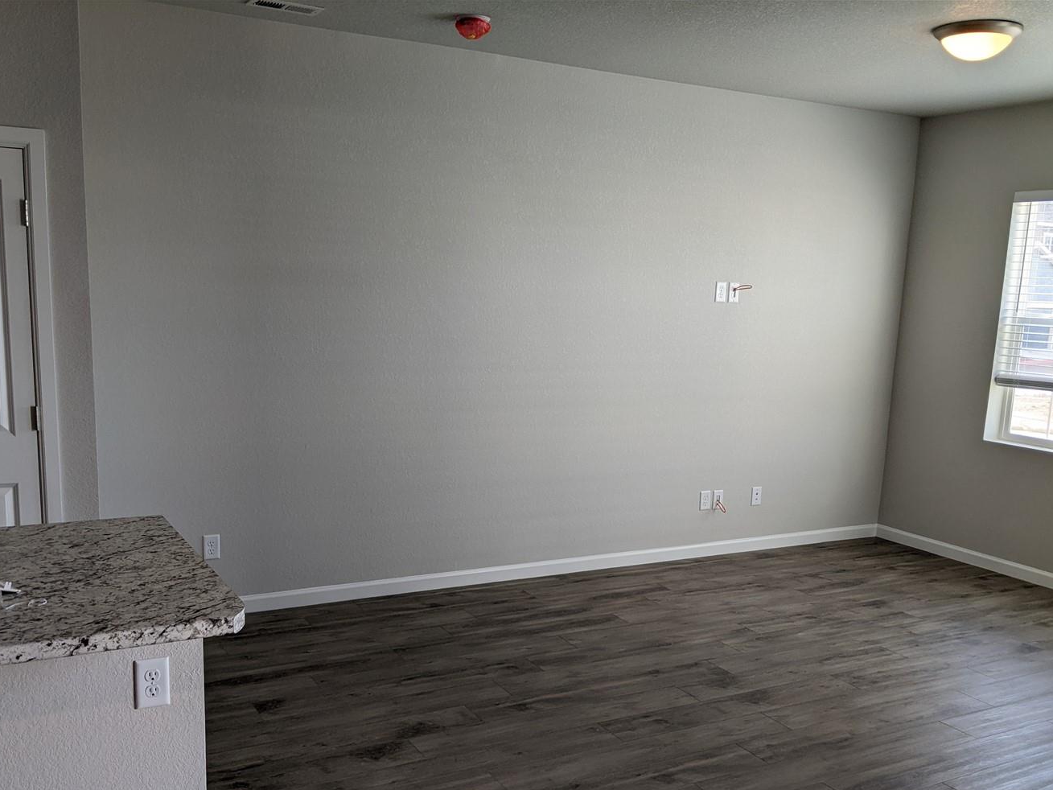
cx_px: 517
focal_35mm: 33
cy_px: 482
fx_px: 1004
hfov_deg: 55.3
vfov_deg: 42.7
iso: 47
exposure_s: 1/120
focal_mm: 4.44
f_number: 1.8
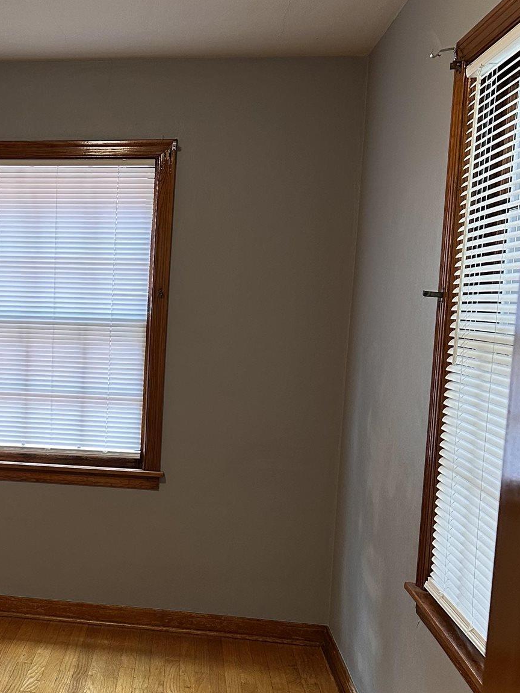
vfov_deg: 39.5
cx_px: 7
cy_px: 420
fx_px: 961
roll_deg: -2.2
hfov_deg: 28.5
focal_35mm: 48
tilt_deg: -5.7
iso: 250
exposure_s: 1/60
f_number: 1.78
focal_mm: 6.86
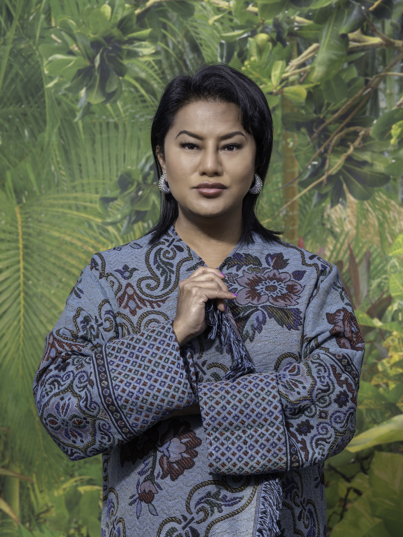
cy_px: 268
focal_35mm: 63
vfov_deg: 30.7
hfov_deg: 23.3
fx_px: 978
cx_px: 202
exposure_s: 1/125
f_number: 7.1
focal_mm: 80
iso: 100
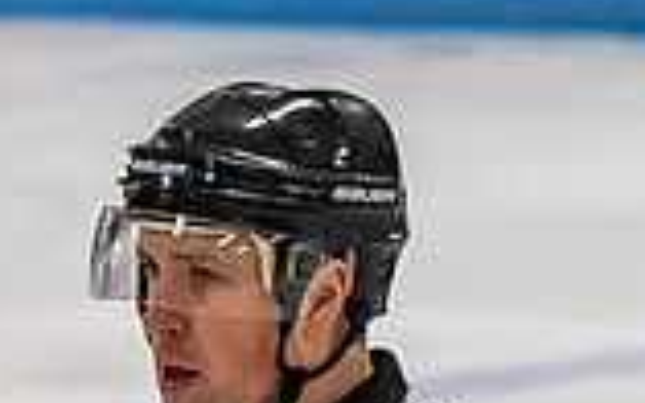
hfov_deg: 2.3
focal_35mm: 929
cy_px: 711
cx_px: 383
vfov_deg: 1.4
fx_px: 16324
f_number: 3.5
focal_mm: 110
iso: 1600
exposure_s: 1/800
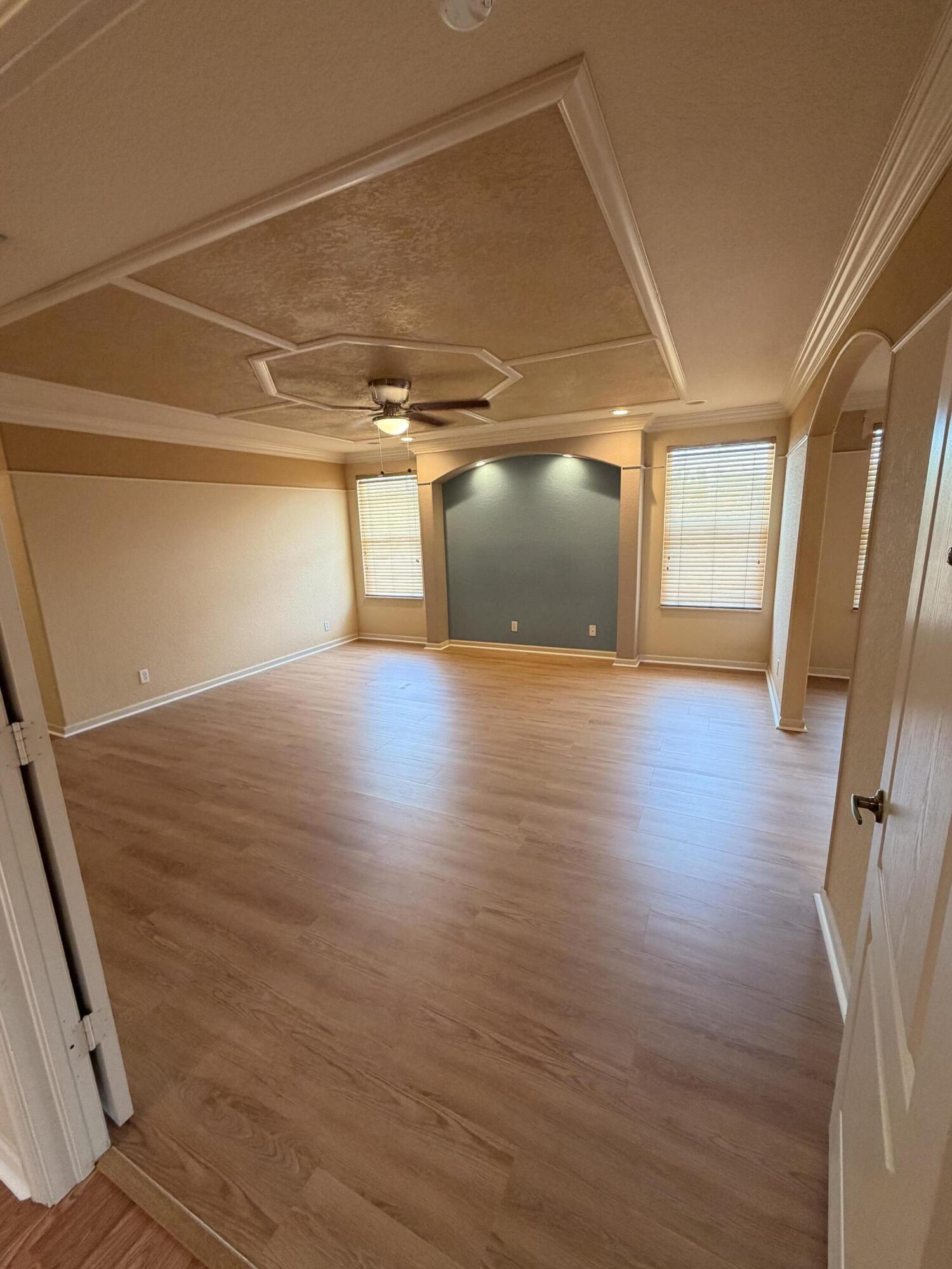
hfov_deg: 85.7
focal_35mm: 14
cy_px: 634
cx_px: 476
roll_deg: +2.9
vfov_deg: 102.1
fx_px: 513
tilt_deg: -11.1
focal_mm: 2.22
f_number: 2.2
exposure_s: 1/60
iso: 200
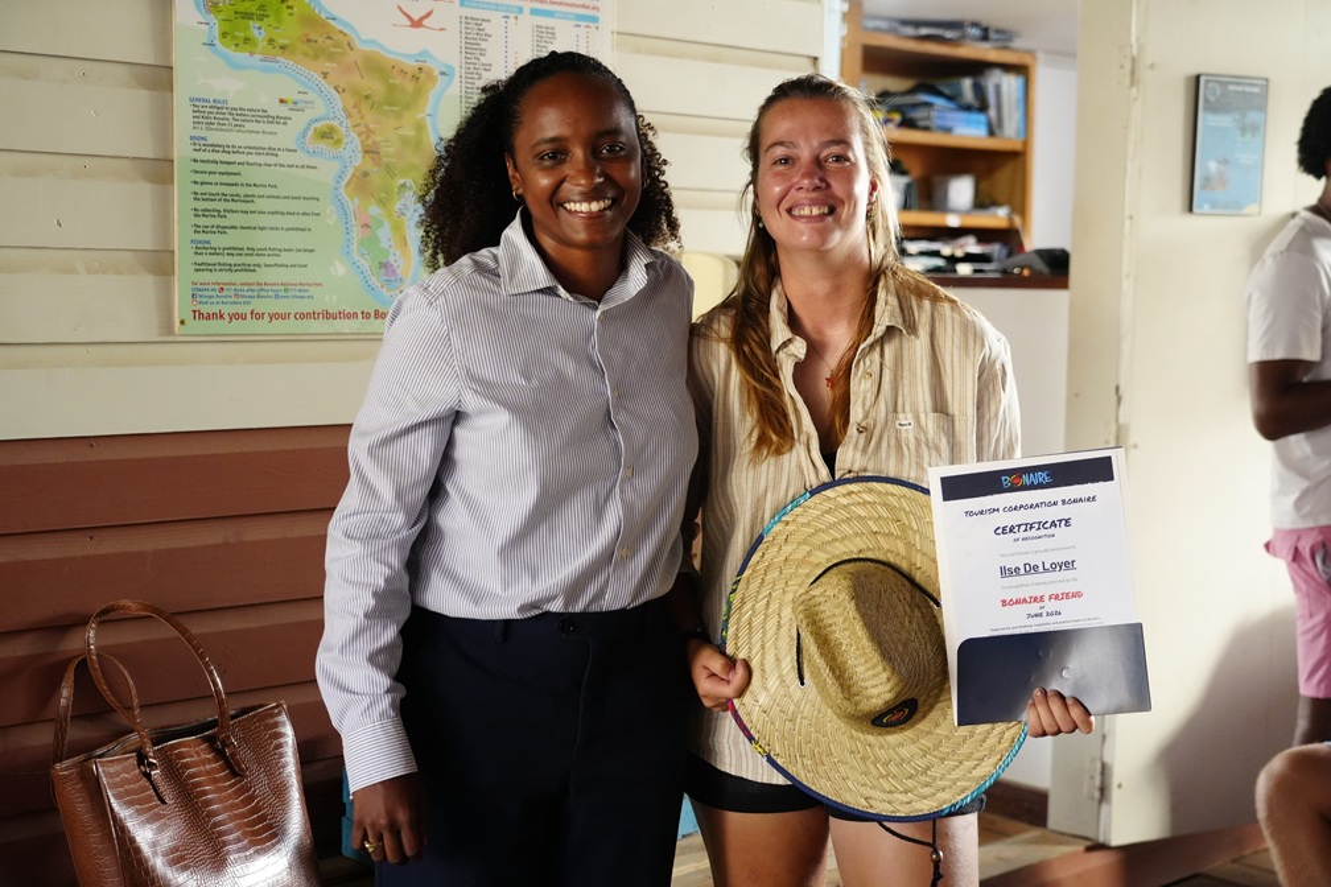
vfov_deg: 27.0
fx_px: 1848
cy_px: 444
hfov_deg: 39.6
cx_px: 666
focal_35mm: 50
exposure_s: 1/200
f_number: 4
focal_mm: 50
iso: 6400
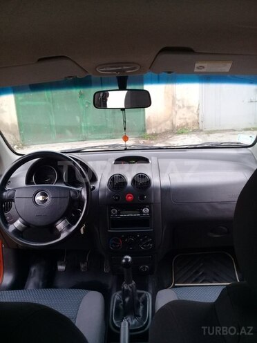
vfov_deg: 58.4
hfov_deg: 45.4
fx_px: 307
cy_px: 172
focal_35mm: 31
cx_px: 128
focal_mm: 3.3
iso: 64
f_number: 2.2
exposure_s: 1/33
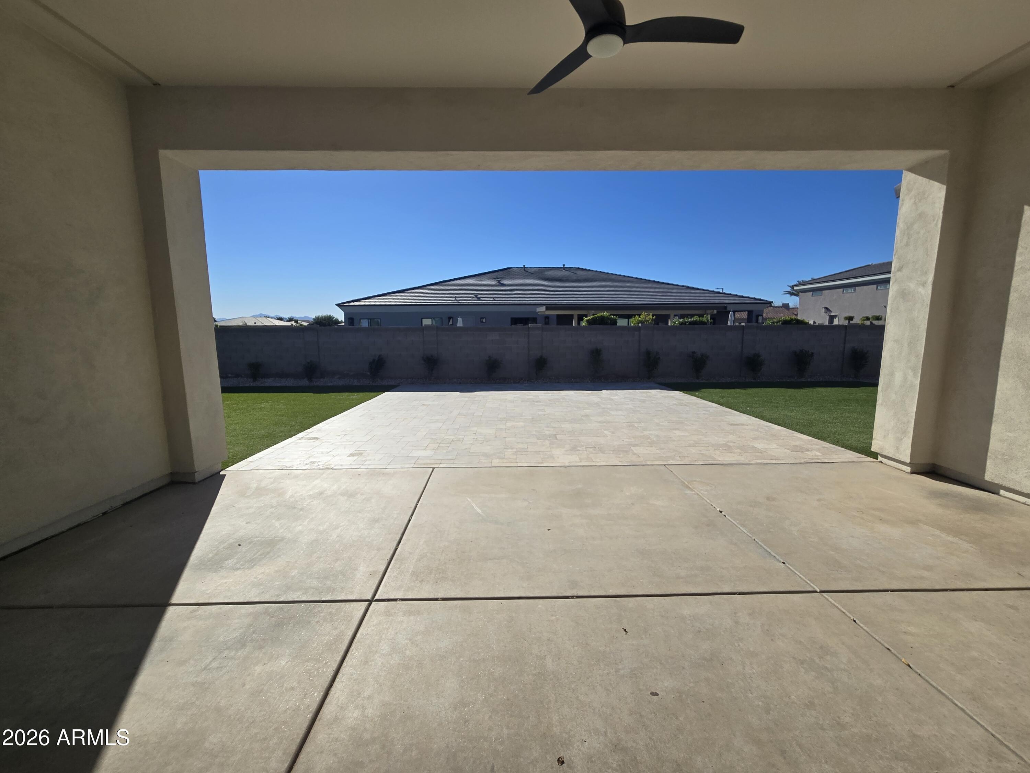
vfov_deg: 89.9
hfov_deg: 106.2
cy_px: 386
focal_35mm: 13
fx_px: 387
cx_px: 515
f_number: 2.2
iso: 50
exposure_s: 1/3608
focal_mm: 2.2
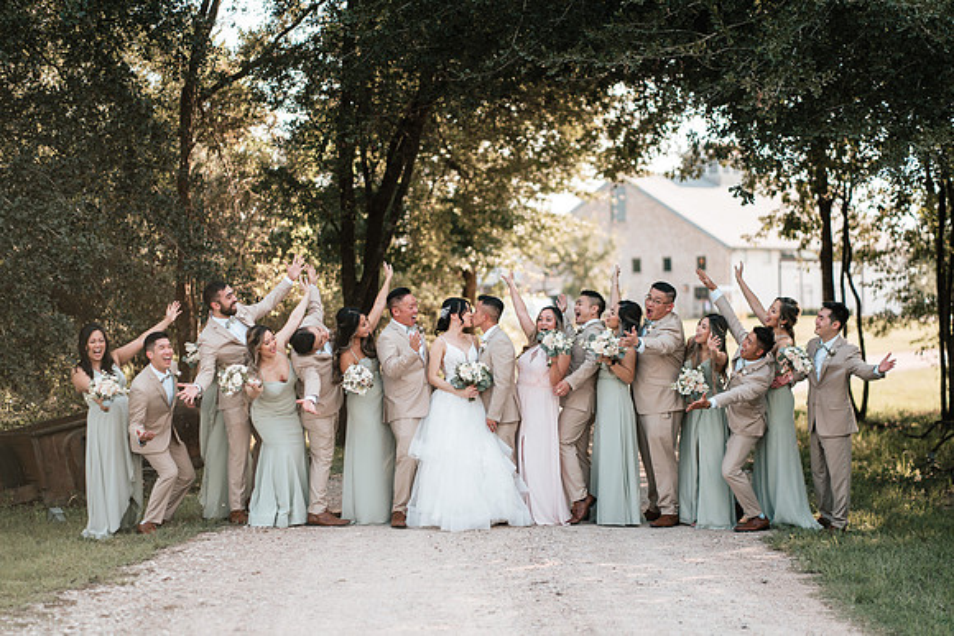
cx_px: 477
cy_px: 318
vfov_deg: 16.0
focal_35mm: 86
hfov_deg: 23.7
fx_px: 2271
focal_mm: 85
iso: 100
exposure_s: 1/800
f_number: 1.8
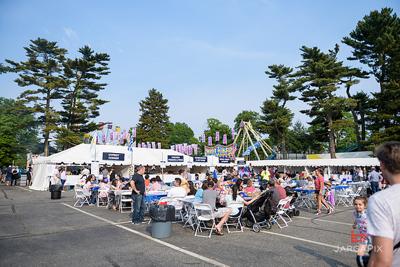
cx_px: 200
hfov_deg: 73.7
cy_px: 134
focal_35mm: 24
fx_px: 267
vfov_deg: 53.2
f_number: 3.2
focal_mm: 24
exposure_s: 1/1600
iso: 100
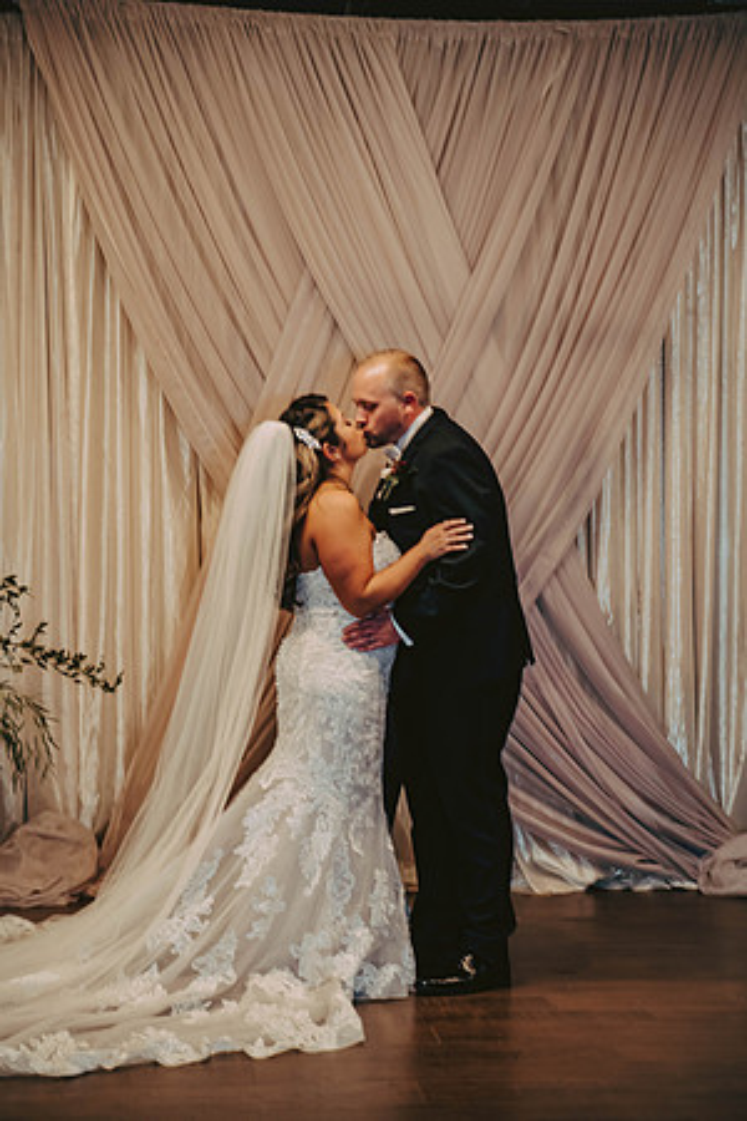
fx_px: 2054
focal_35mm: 66
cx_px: 374
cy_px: 560
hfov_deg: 20.6
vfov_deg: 30.5
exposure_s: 1/80
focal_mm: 66
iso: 1250
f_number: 3.2
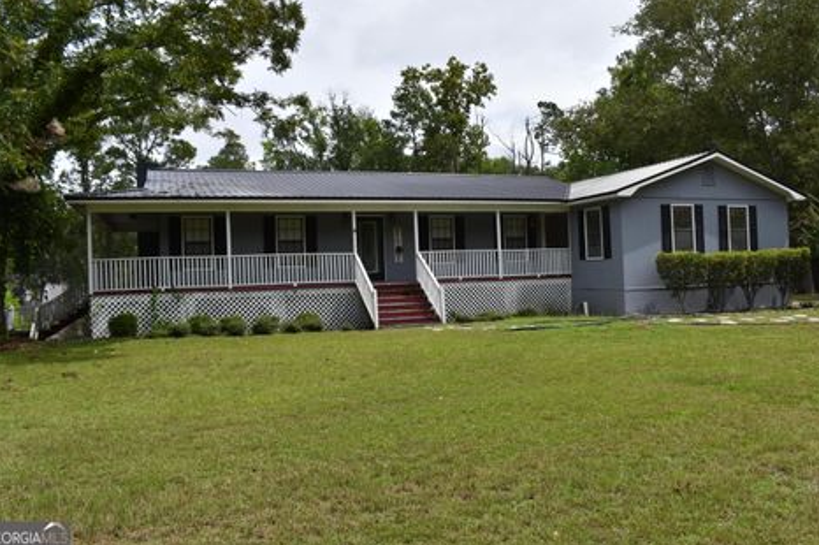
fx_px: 659
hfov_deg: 63.7
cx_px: 422
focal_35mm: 29
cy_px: 258
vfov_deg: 44.9
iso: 200
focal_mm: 18
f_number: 10
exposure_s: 1/400
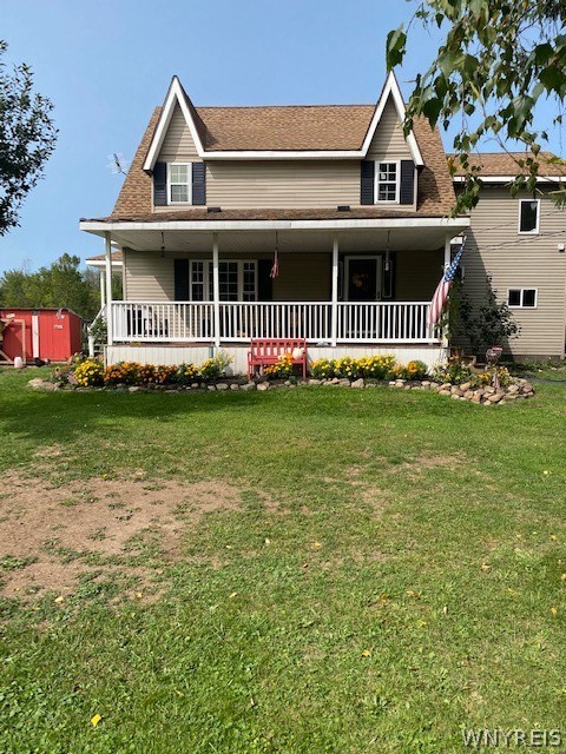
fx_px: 567
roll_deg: -0.2
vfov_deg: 67.3
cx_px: 283
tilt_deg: -3.4
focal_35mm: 26
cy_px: 377
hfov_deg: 53.1
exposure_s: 1/2315
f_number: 1.8
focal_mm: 4.25
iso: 32
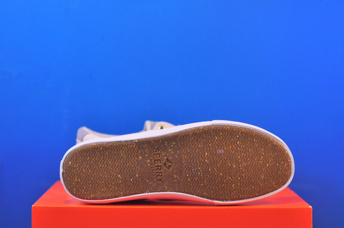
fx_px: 716
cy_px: 114
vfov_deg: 18.1
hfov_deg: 27.0
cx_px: 172
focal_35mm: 75
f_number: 2.5
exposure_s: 1/320
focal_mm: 50
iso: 250
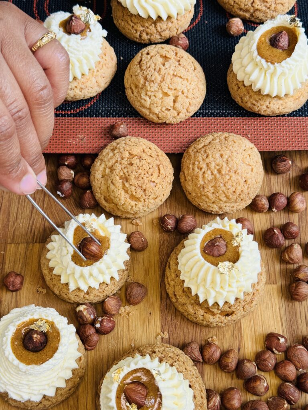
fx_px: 569
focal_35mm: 48
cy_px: 205
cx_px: 154
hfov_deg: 30.3
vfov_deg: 39.7
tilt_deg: -66.4
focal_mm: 6.76
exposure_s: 1/60
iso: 125
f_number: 1.78
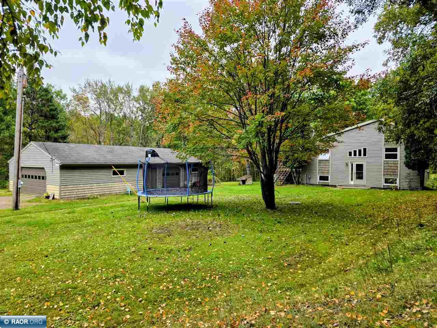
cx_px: 218
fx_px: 290
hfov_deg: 73.9
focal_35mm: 23
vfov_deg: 58.9
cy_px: 164
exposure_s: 1/1672
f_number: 1.7
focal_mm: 6.3
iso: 80
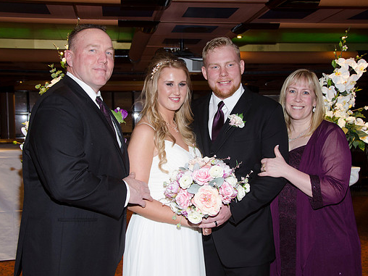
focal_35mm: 46
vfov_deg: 31.5
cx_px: 190
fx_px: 489
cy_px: 138
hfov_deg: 41.2
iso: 400
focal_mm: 28
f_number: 5.6
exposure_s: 1/60
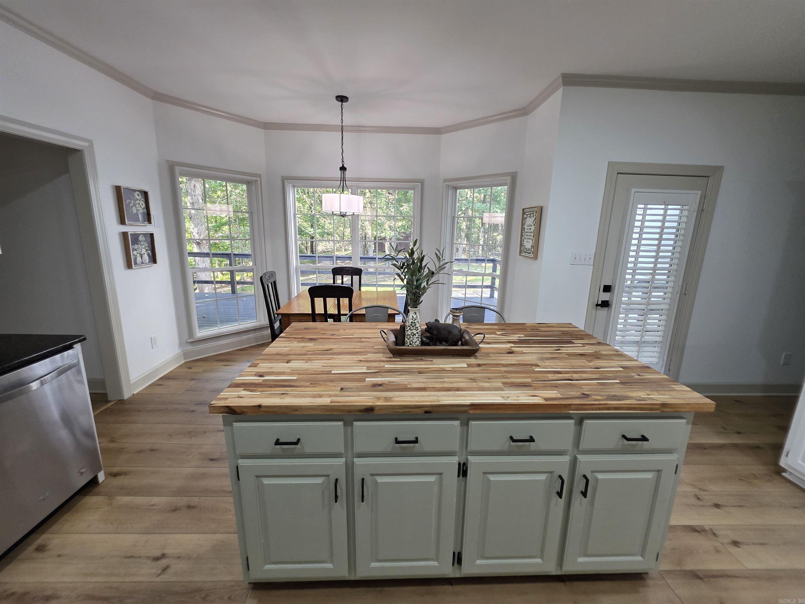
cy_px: 302
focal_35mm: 13
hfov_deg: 106.2
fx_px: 302
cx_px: 402
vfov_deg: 89.9
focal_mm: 2.2
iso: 200
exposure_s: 1/120
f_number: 1.9
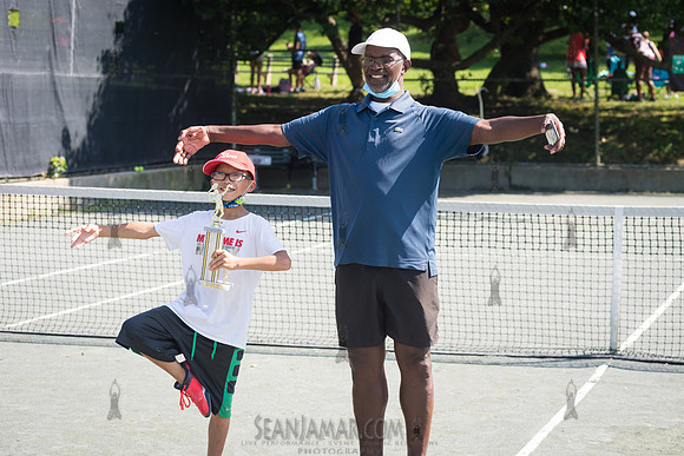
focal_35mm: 83
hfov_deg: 24.4
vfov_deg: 16.4
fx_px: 1585
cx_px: 357
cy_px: 227
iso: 125
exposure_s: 1/200
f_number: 5.6
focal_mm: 80
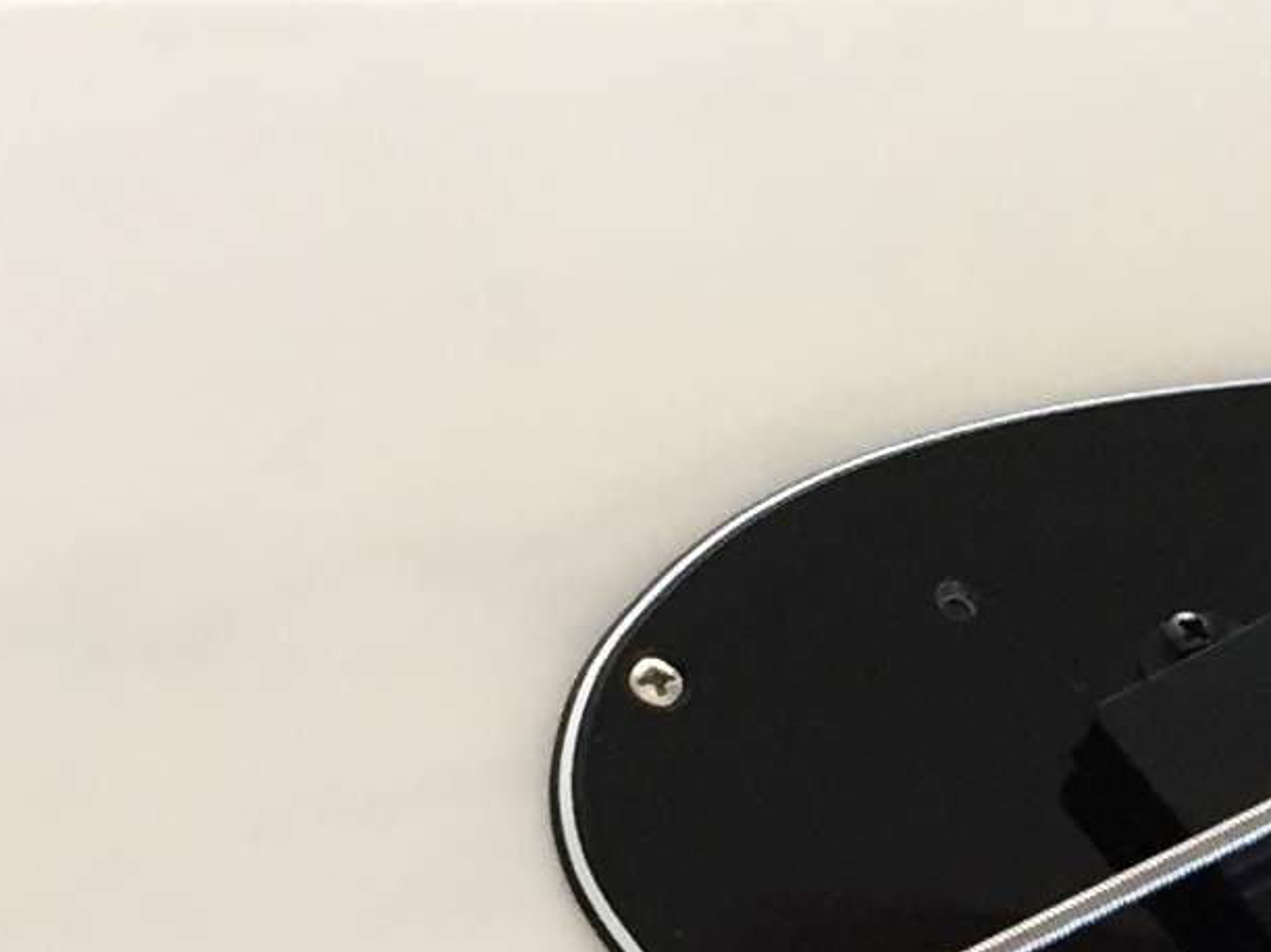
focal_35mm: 155
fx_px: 5690
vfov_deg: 9.3
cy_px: 1540
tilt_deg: -55.0
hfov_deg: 12.5
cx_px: 1456
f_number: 2.2
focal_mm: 4.15
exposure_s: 1/30
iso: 100
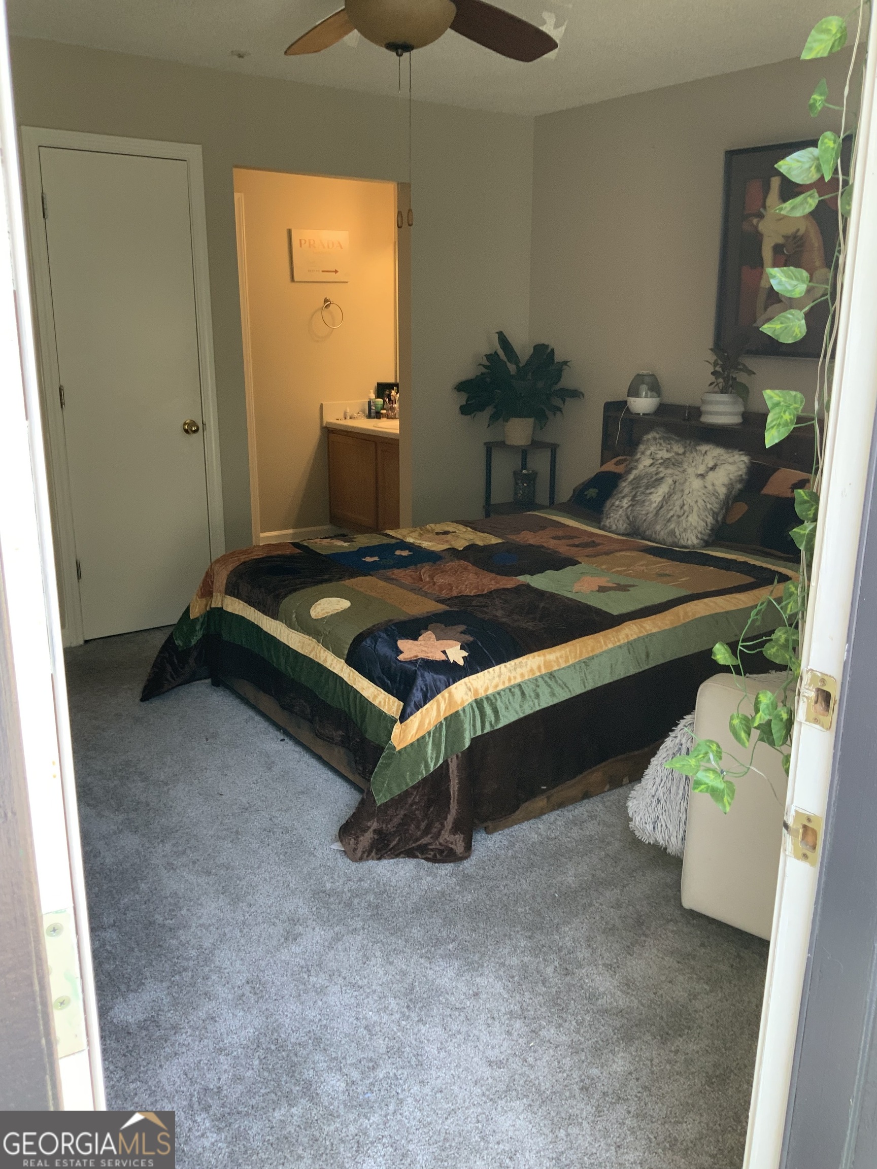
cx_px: 438
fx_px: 980
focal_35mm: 29
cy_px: 584
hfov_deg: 48.2
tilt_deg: -14.4
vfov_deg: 61.7
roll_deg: -0.2
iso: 80
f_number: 1.8
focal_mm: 3
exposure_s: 1/60
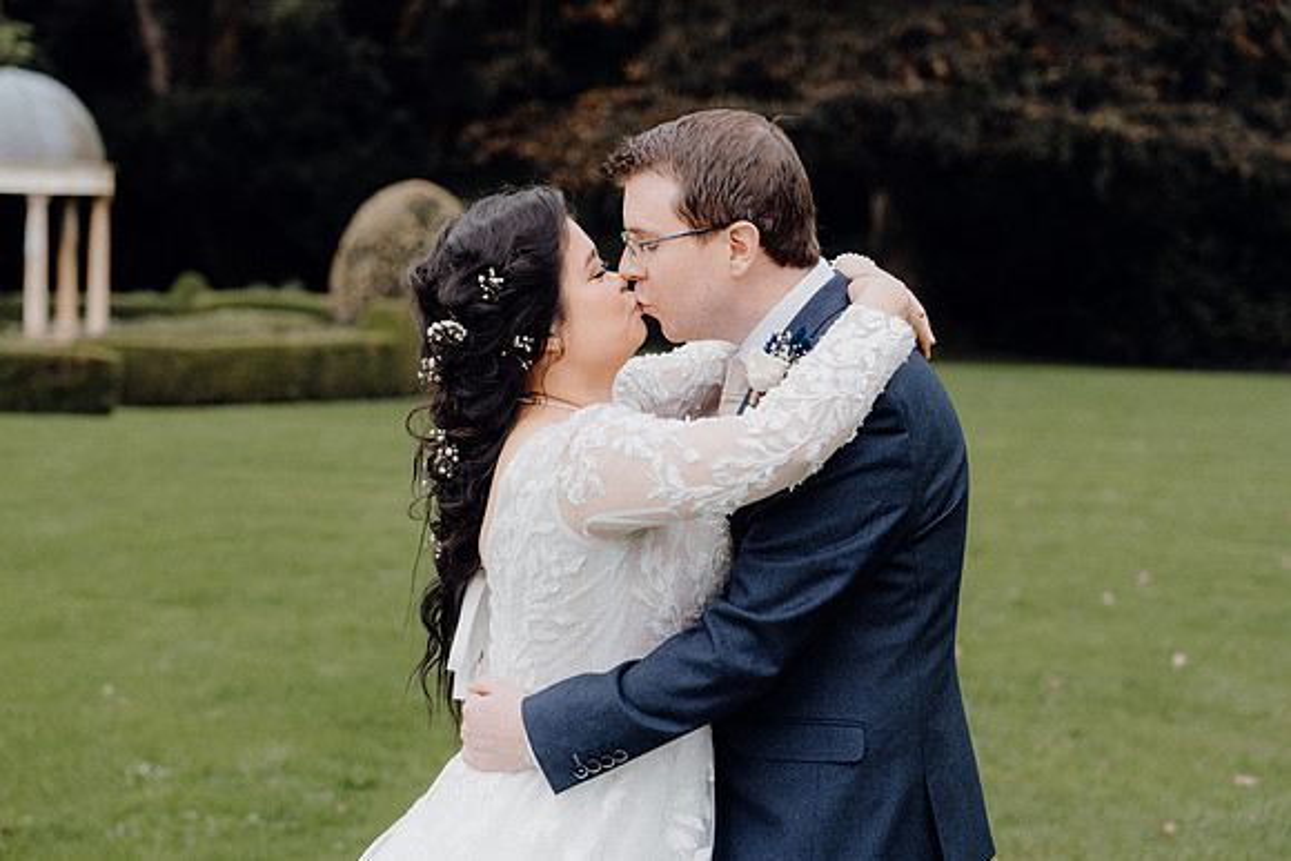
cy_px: 430
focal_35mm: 70
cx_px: 646
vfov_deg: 19.5
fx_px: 2511
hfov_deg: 28.8
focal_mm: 70
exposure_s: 1/160
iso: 1000
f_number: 3.5
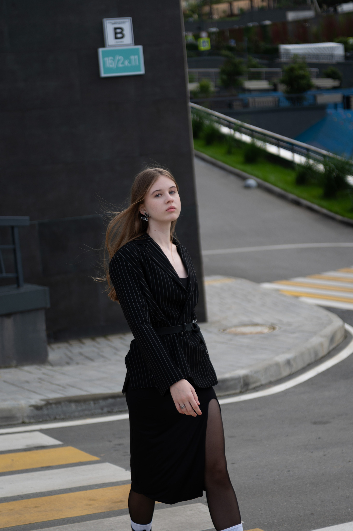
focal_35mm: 70
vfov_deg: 28.9
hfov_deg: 19.4
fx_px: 1031
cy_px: 266
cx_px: 176
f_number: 2.8
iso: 100
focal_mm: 70
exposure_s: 1/640
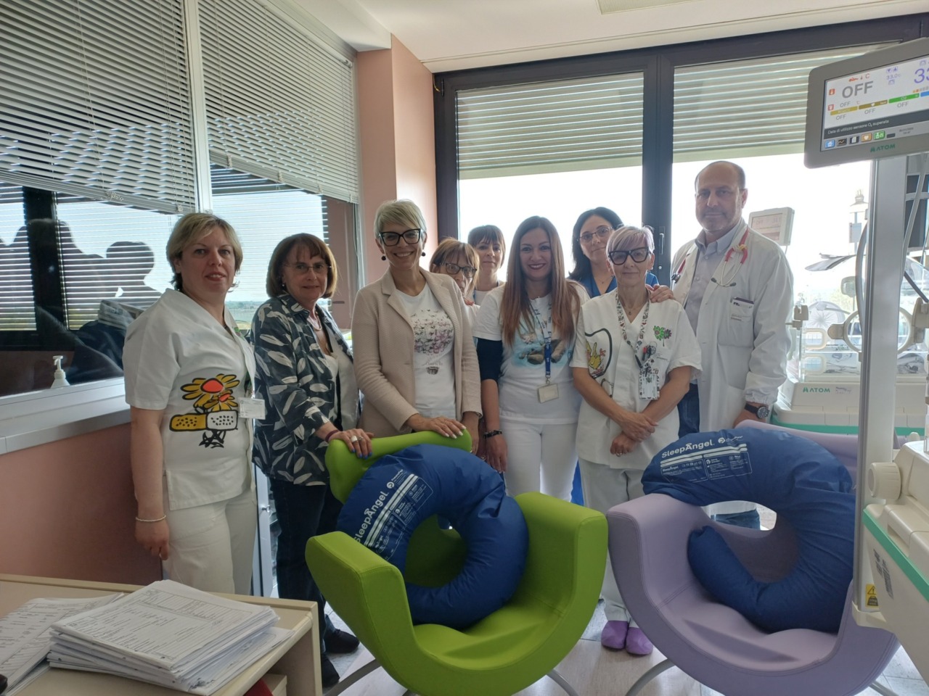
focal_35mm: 25
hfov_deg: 69.4
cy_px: 348
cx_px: 464
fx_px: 671
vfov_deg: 54.9
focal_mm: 4.65
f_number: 1.8
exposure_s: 1/50
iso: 80
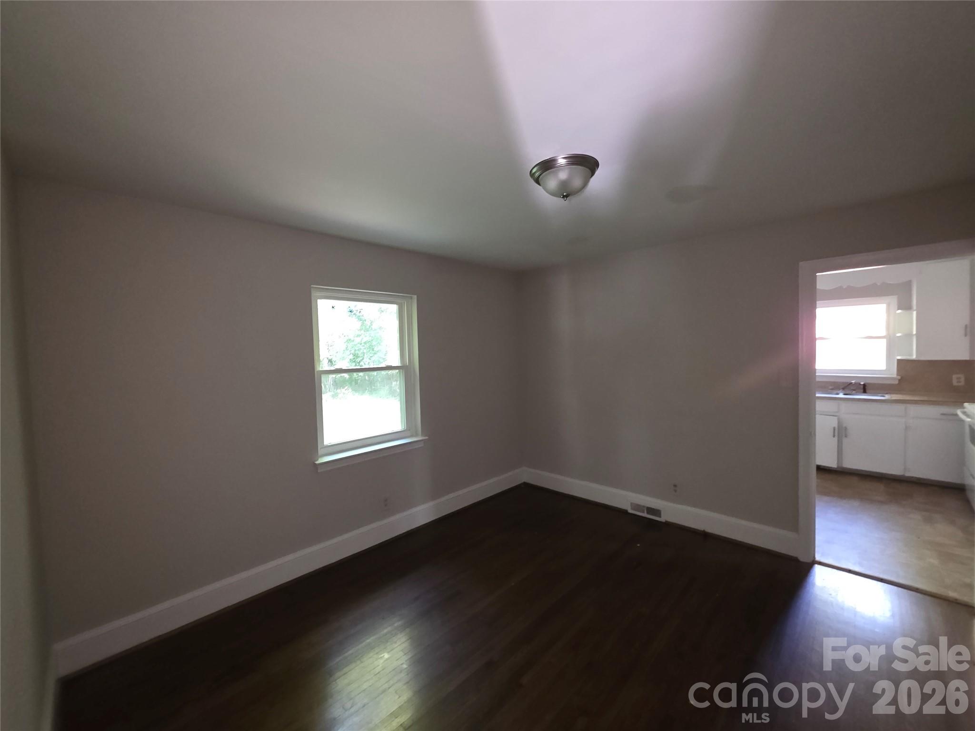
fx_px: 366
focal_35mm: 13
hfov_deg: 106.2
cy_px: 366
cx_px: 488
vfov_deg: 89.9
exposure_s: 1/8.94
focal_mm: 2.2
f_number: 1.9
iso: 1000
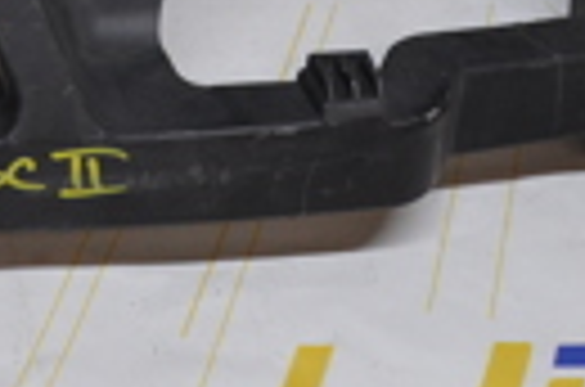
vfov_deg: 9.9
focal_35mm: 133
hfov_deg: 14.3
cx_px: -342
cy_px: -232
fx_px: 2156
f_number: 4.5
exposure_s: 1/80
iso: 640
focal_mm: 18
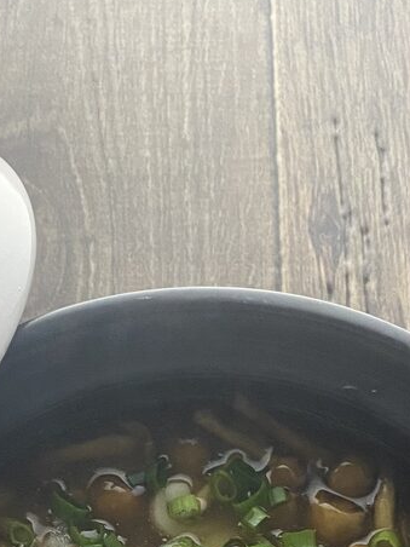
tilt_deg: -73.0
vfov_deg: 25.6
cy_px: 632
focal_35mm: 69
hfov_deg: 21.3
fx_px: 1090
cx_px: 164
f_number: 1.8
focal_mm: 4.25
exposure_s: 1/42
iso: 500
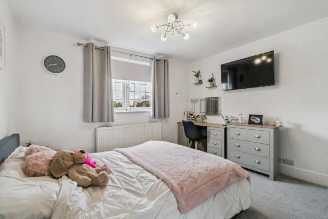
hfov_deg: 96.7
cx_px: 164
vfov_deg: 73.8
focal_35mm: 16
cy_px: 110
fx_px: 146
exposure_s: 1/25
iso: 320
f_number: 7.1
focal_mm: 16
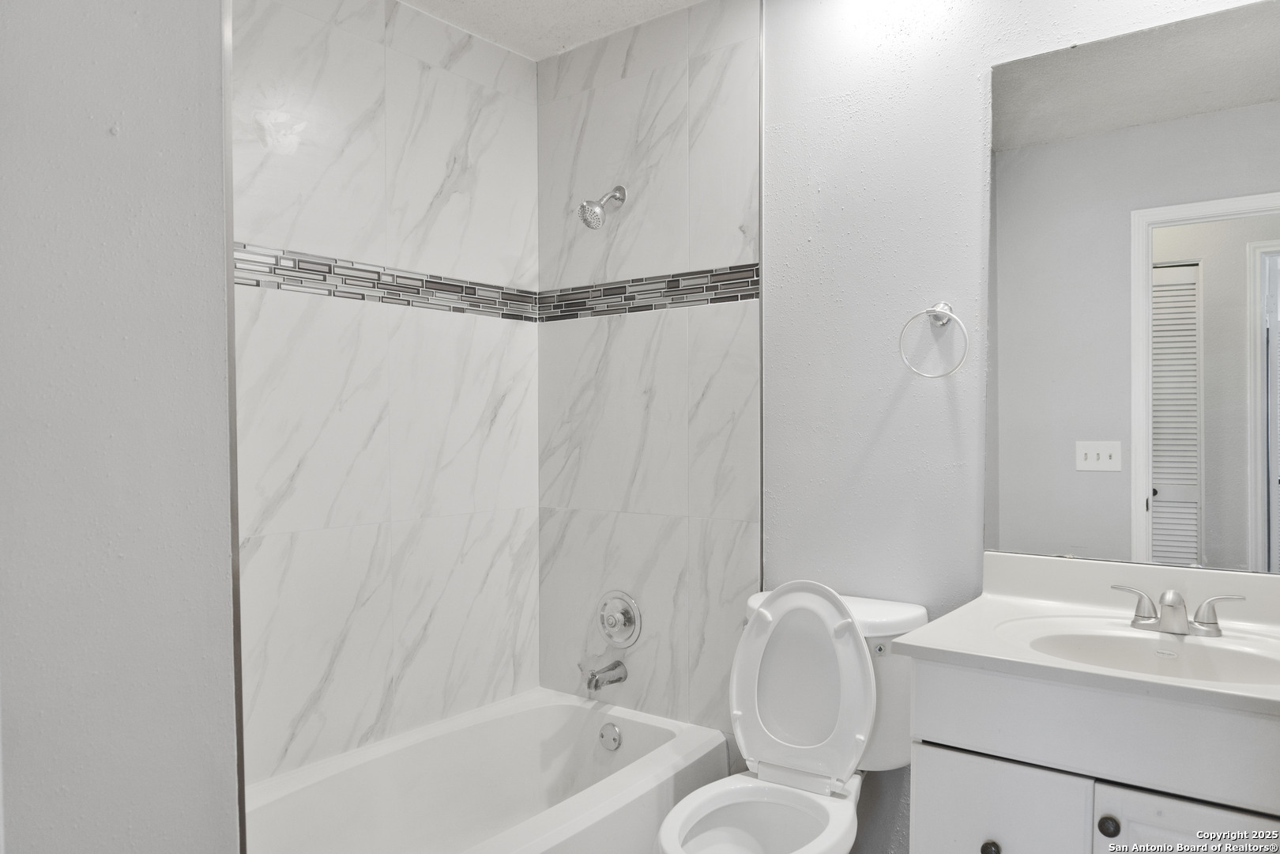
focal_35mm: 24
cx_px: 640
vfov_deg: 53.1
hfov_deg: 73.7
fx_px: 853
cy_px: 427
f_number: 4
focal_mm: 16
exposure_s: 1/40
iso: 400
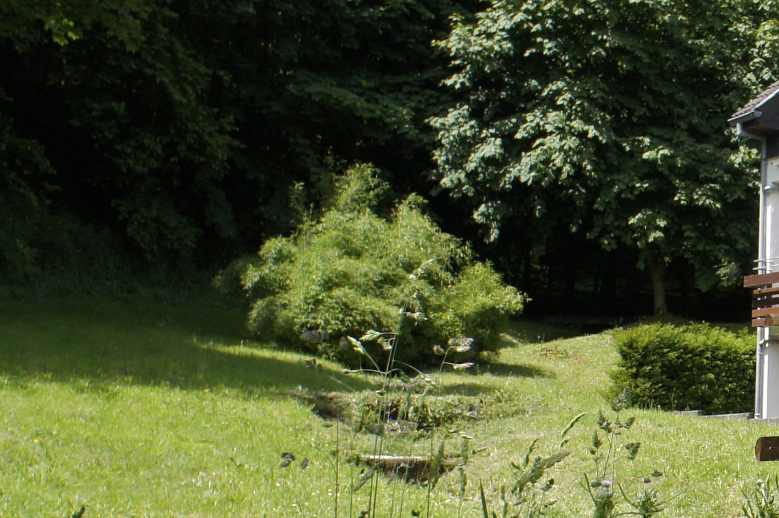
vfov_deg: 15.8
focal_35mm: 86
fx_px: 1860
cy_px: 427
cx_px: 972
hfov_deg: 21.7
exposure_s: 1/400
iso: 200
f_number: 6.3
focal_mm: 16
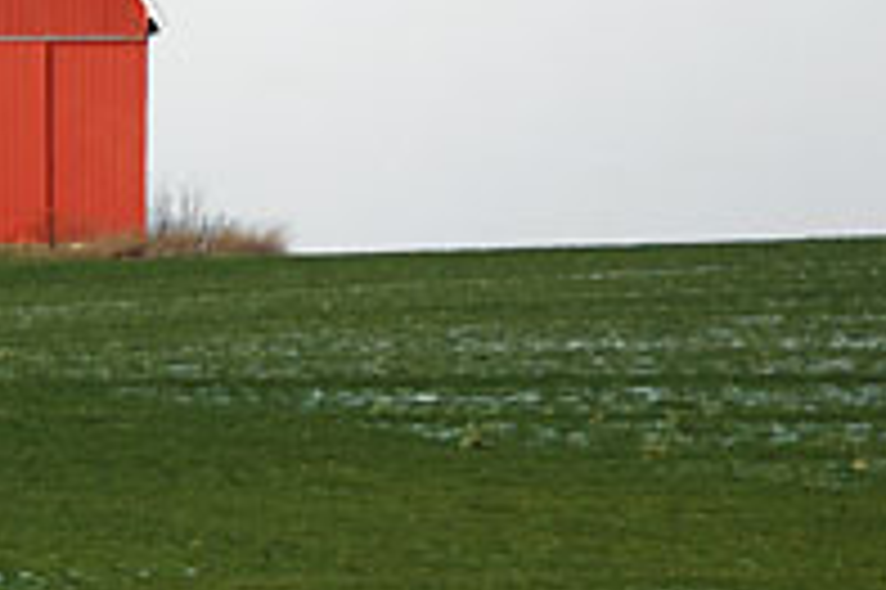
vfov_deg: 4.2
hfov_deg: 6.2
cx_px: -409
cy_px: 464
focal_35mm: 330
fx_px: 8126
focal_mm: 75
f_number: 5.6
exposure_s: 1/125
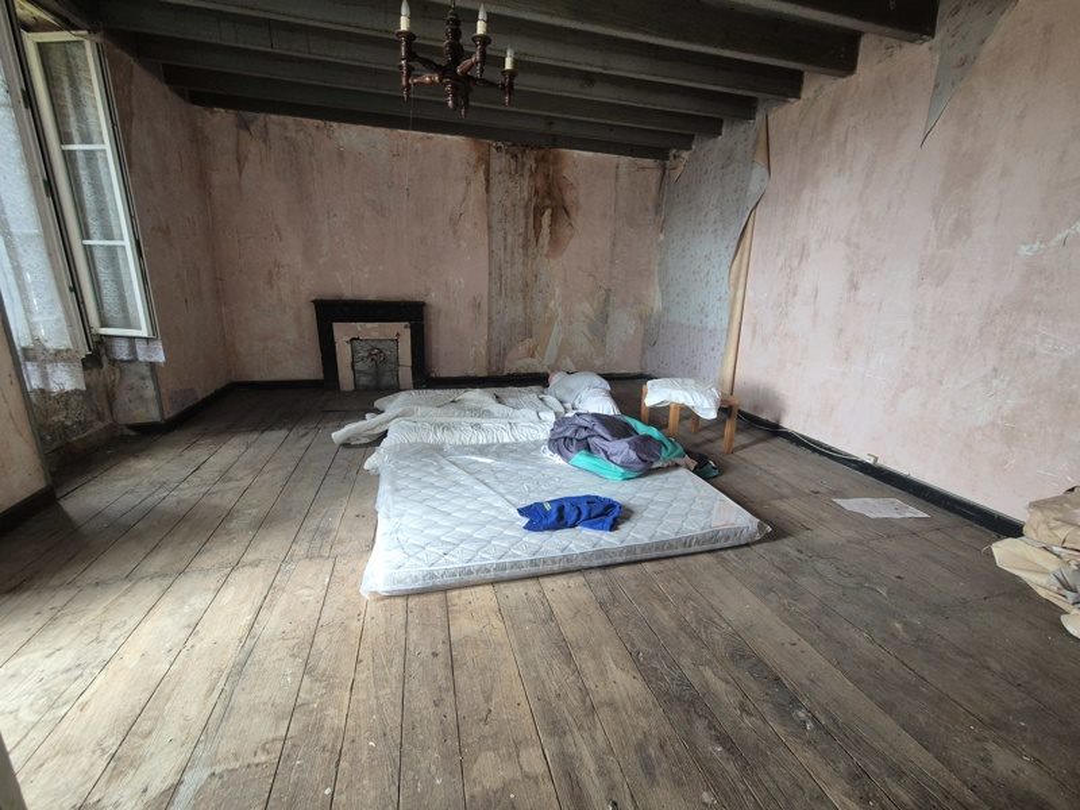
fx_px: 406
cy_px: 405
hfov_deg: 106.2
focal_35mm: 13
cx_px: 540
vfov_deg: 89.9
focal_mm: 2.2
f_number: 2.2
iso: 320
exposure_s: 1/50
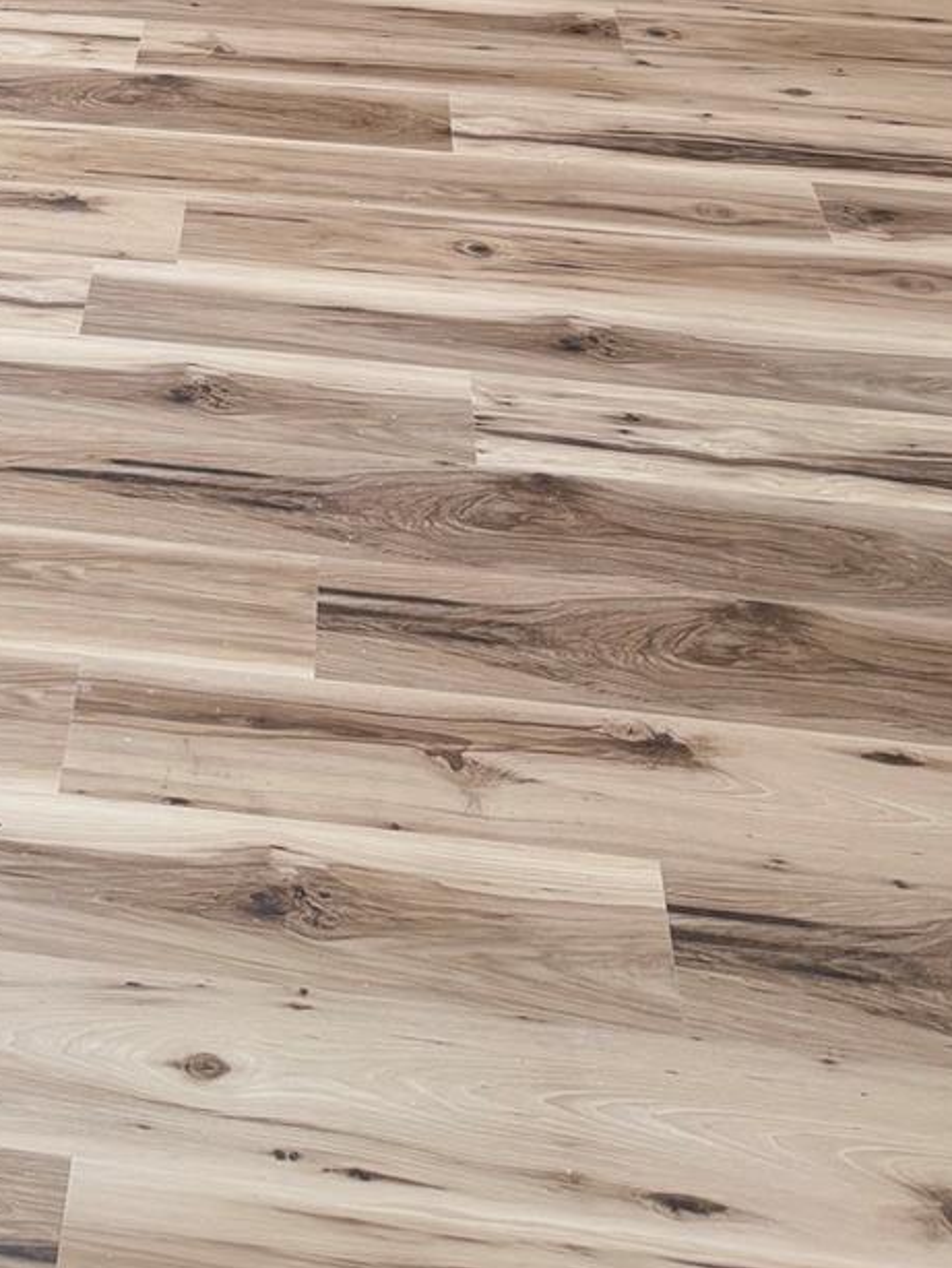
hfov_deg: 23.5
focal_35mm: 60
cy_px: -268
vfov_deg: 28.0
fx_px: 2199
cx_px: 19
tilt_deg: -18.0
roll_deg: +1.0
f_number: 1.78
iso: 160
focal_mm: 6.76
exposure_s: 1/135
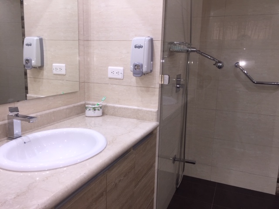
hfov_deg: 61.7
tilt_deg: -10.7
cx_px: 140
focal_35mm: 29
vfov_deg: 48.2
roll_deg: -2.7
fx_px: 234
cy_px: 104
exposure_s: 1/33
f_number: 2.2
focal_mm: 4.15
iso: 32
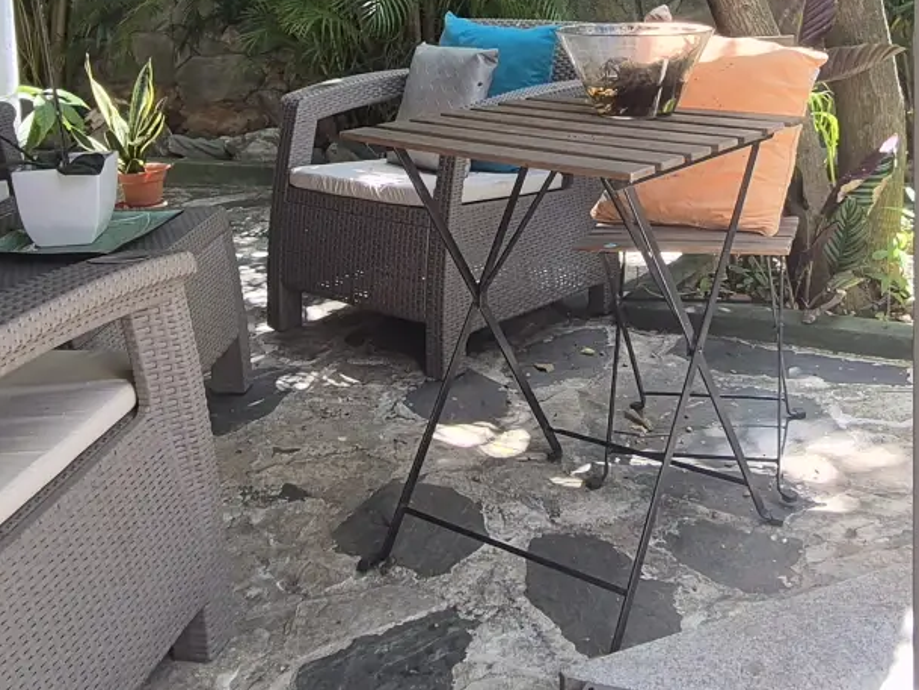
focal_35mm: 41
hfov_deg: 45.6
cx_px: 537
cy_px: 2
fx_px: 1089
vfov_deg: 32.4
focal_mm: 2.2
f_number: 2.2
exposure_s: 1/120
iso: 64
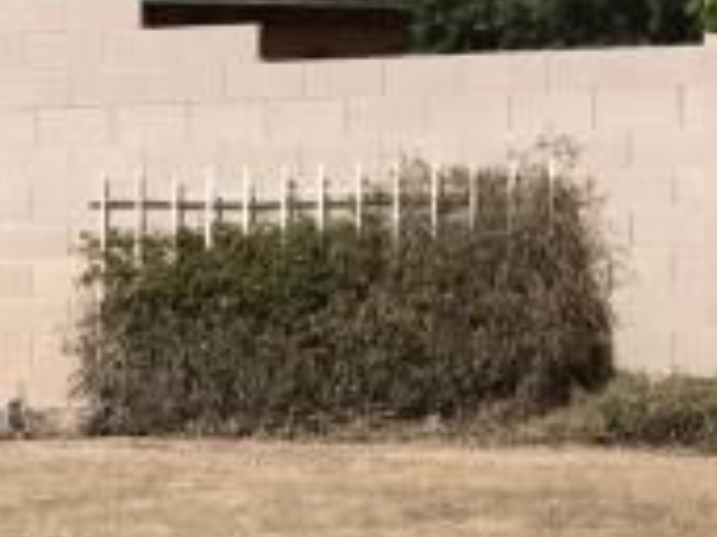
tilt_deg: -2.8
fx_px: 3477
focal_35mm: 168
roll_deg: +1.9
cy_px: 432
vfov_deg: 8.8
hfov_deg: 10.4
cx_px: -939
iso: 20
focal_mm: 3.99
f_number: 1.8
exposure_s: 1/3690
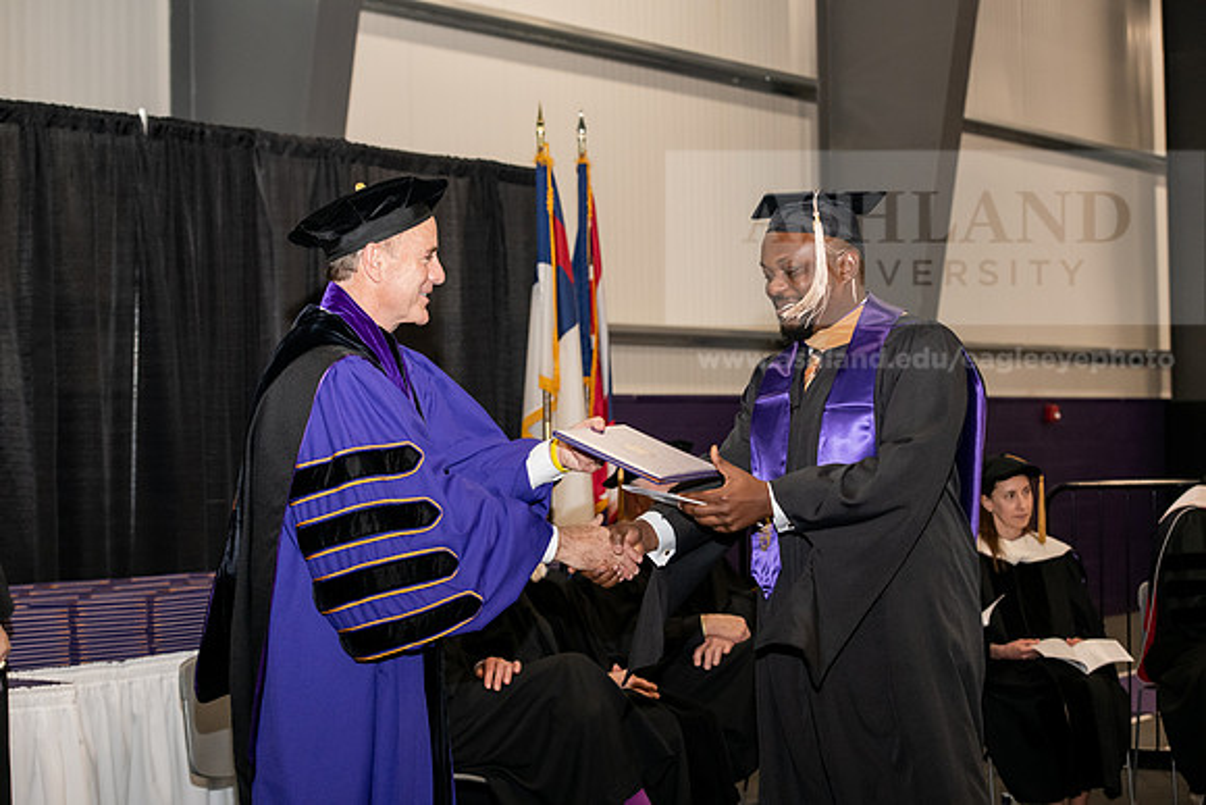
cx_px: 603
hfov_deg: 28.8
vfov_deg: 19.5
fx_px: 2345
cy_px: 402
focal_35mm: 70
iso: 2000
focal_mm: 70
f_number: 5.6
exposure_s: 1/200
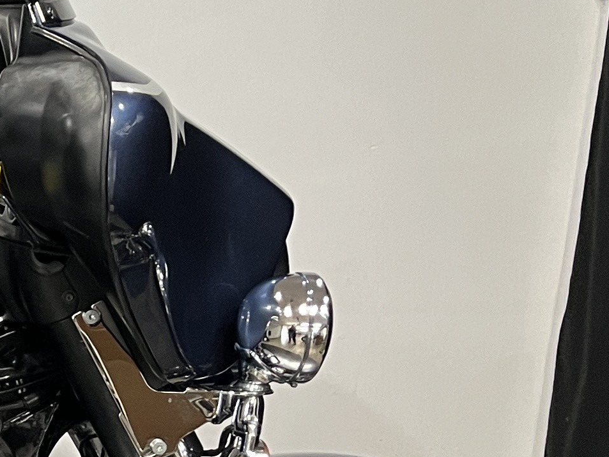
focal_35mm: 110
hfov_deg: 15.3
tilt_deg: -14.5
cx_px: -502
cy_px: 461
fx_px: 1935
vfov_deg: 13.3
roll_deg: -0.1
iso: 100
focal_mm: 5.1
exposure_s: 1/60
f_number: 1.6
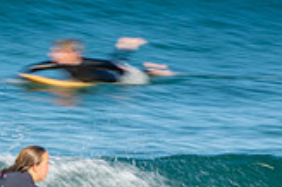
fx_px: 16637
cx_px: 69
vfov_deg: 0.6
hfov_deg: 1.0
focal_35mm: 2126
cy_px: 236
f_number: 22
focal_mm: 400
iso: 100
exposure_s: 1/25
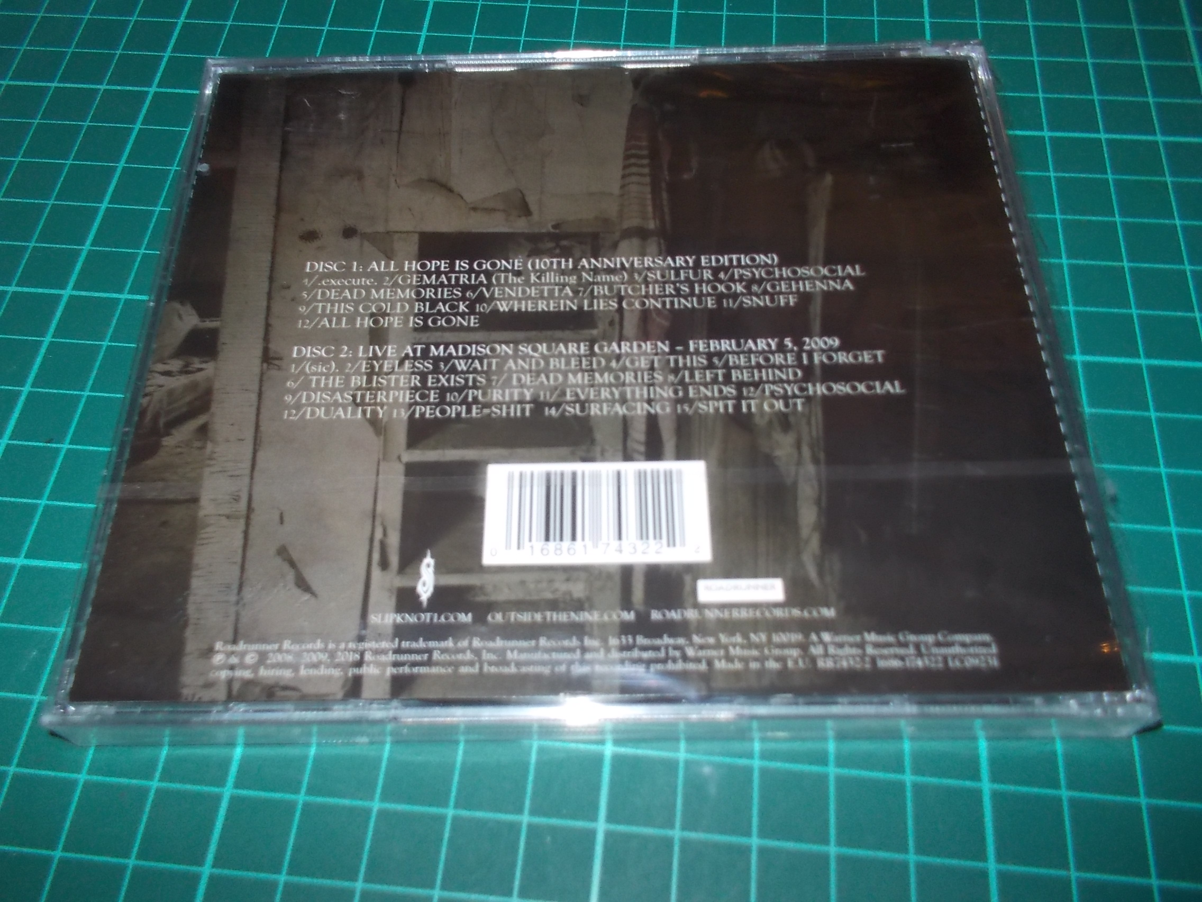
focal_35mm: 29
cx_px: 601
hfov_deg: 61.7
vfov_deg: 48.2
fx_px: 1007
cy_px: 451
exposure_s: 1/30
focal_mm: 4.1
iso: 200
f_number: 3.3
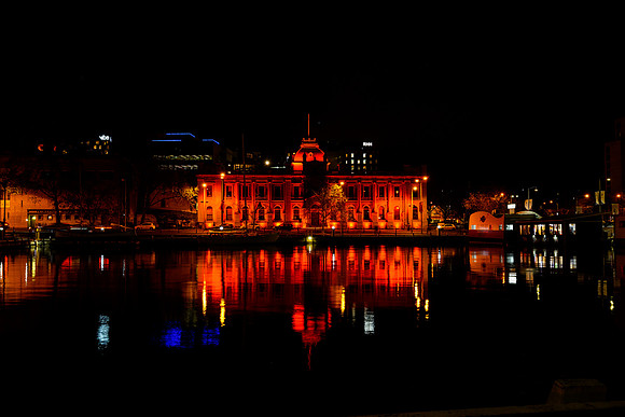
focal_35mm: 34
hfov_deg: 55.8
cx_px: 319
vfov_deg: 38.9
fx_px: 590
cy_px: 211
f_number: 8
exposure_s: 1/2.5
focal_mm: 30
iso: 560
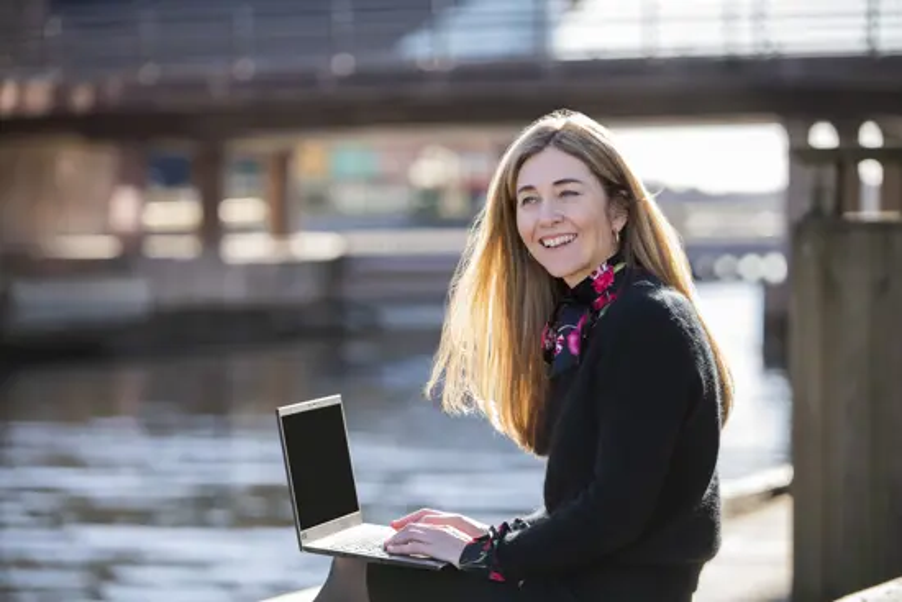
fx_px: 3383
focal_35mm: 135
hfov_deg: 15.2
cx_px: 451
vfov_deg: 10.2
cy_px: 301
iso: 200
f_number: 3.2
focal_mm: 135
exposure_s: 1/400
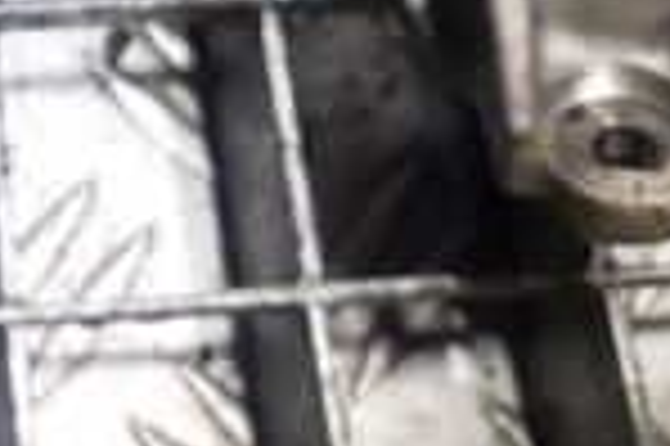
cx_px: -189
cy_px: -392
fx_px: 1952
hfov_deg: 18.2
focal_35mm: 105
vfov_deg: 11.9
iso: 160
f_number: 1.8
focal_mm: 5.23
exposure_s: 1/50
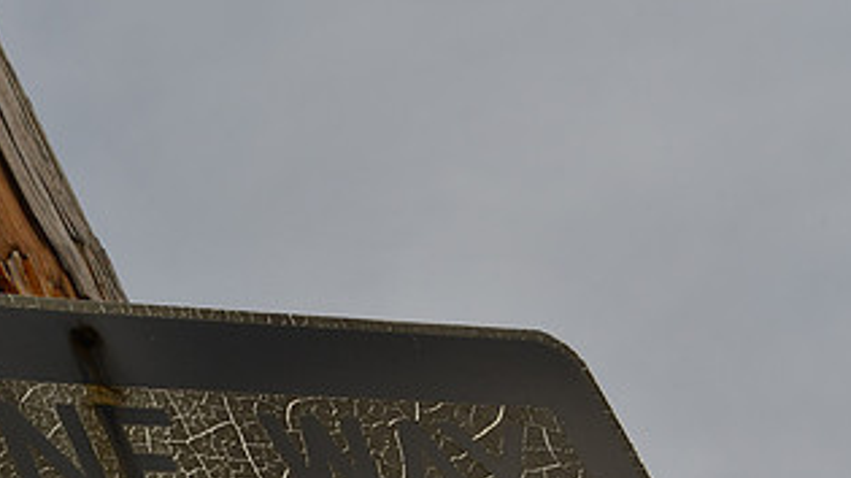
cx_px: 116
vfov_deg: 7.7
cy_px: 301
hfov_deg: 13.5
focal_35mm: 158
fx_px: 3564
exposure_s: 1/200
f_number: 16
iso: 200
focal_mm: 55
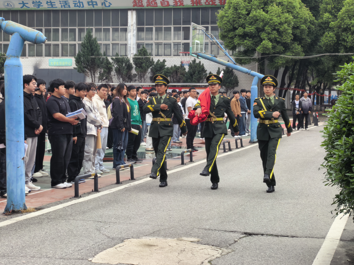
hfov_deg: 26.0
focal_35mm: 75
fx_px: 767
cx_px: 178
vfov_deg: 19.6
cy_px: 132
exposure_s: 1/60
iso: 125
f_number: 4
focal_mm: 5.75
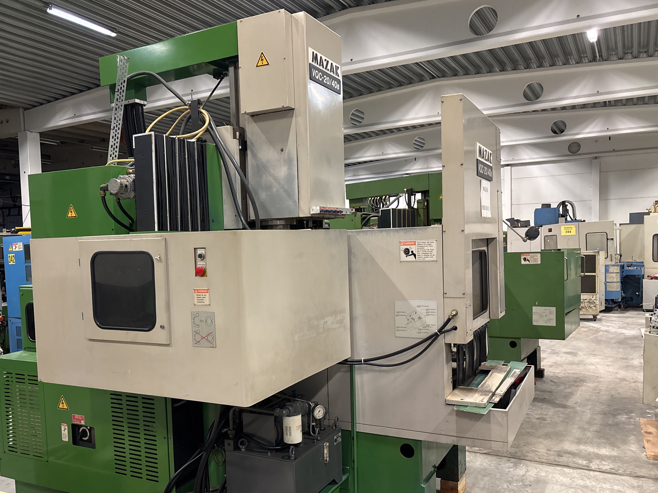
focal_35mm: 31
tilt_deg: -2.5
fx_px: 589
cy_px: 276
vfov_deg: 45.3
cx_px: 293
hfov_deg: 58.2
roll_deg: +1.5
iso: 500
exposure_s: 1/50
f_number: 1.6
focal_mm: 5.96
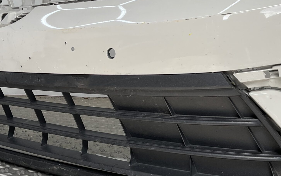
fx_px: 414
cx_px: 142
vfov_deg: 24.0
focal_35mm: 54
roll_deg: +0.1
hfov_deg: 37.5
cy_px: 84
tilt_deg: -6.2
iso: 16
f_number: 1.8
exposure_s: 1/338
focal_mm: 3
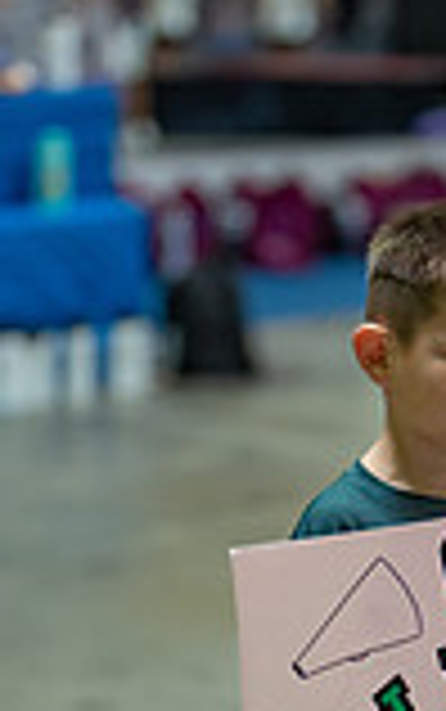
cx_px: 405
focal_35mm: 187
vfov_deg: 11.1
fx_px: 3630
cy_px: 736
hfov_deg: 7.0
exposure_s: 1/320
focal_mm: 50
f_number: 1.2
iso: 500
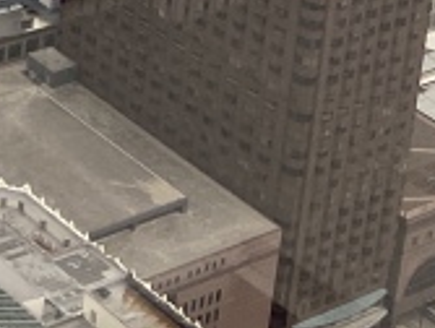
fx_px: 2002
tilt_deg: -12.3
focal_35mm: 159
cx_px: -542
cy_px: -669
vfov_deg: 8.0
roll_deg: -2.4
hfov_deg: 10.9
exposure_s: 1/397
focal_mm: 4.25
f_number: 1.8
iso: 32
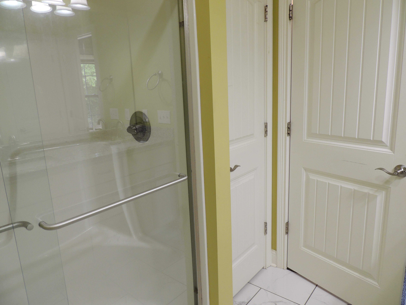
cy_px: 152
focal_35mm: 24
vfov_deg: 56.8
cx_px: 203
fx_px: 281
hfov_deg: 71.6
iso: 140
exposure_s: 1/30
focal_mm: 4.3
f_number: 3
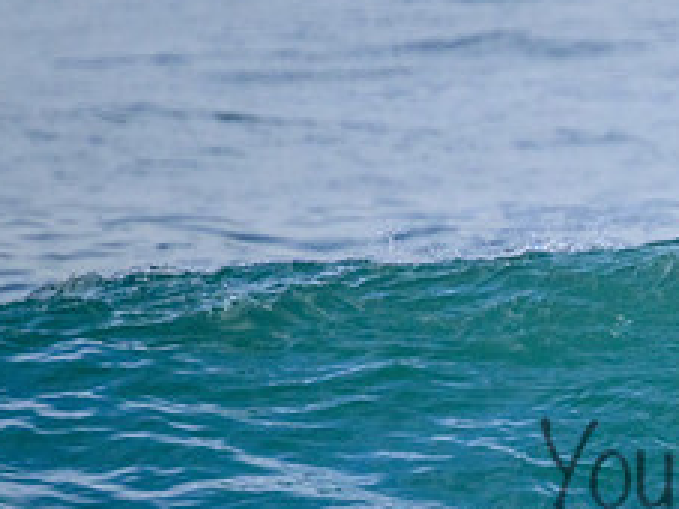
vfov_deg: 0.7
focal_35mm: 2147
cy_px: 435
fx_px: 42092
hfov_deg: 0.9
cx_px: 930
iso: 2800
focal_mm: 800
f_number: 11
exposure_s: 1/1250
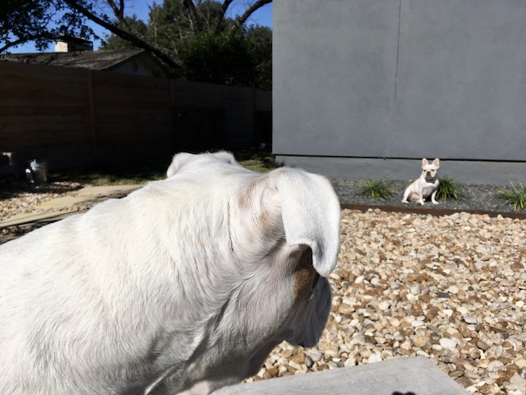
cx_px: 263
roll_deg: +0.9
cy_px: 198
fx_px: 441
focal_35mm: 29
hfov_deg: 61.7
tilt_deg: -10.8
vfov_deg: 48.2
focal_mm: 4.15
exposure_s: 1/4808
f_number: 2.2
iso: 25
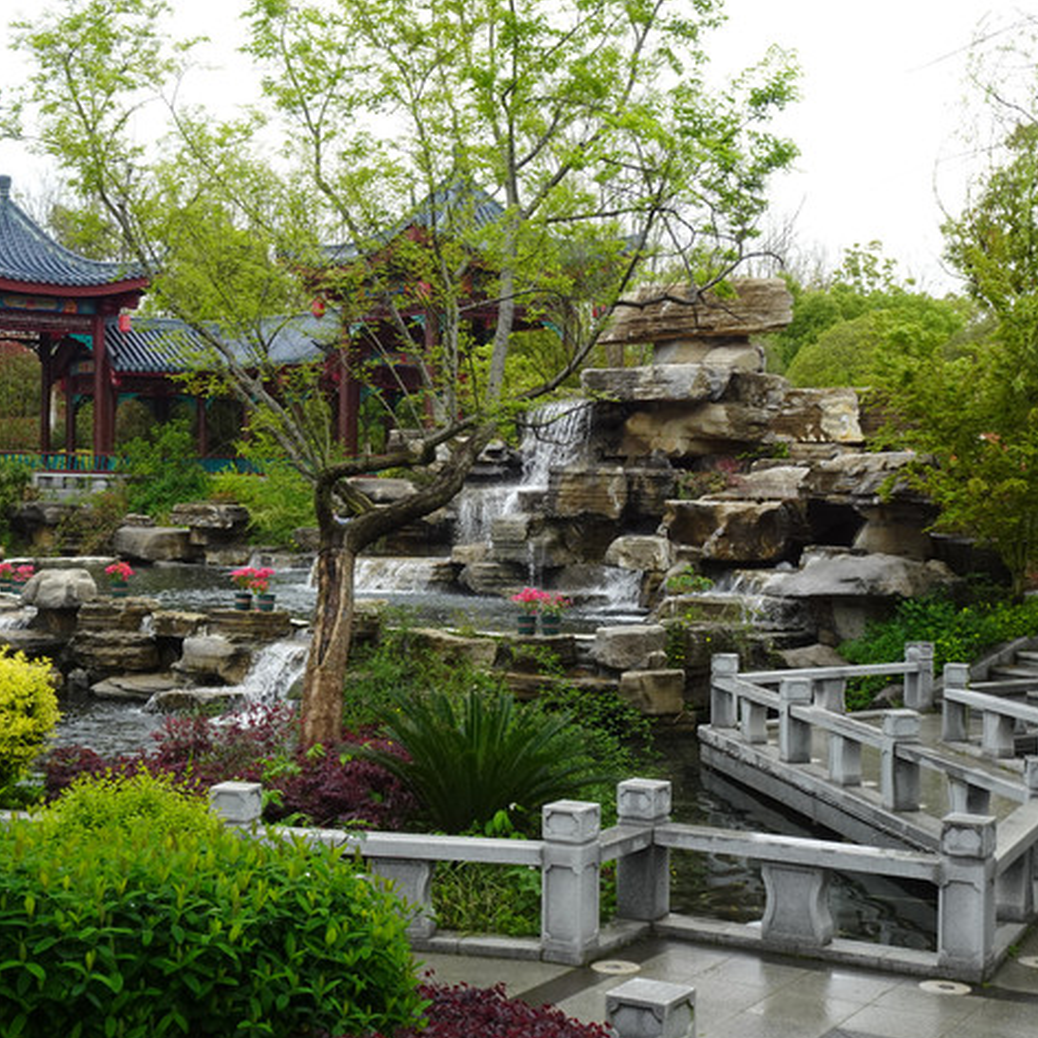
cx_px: 500
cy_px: 524
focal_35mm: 49
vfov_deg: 34.7
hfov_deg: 34.7
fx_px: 1662
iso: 80
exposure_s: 1/200
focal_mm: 6.84
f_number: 4
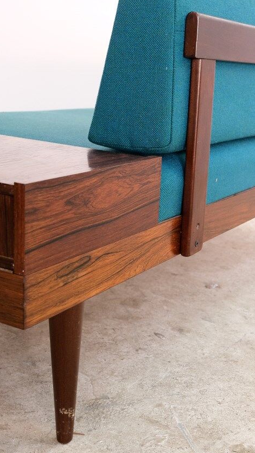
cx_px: 203
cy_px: 224
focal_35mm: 51
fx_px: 613
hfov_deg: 23.2
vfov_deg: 40.6
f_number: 4
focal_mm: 21.2
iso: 1250
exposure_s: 1/30
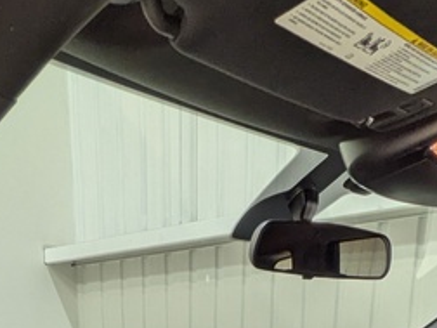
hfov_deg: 33.6
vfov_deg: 18.5
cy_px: 628
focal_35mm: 57
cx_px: 168
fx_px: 720
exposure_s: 1/24
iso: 52
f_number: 2.2
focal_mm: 1.83
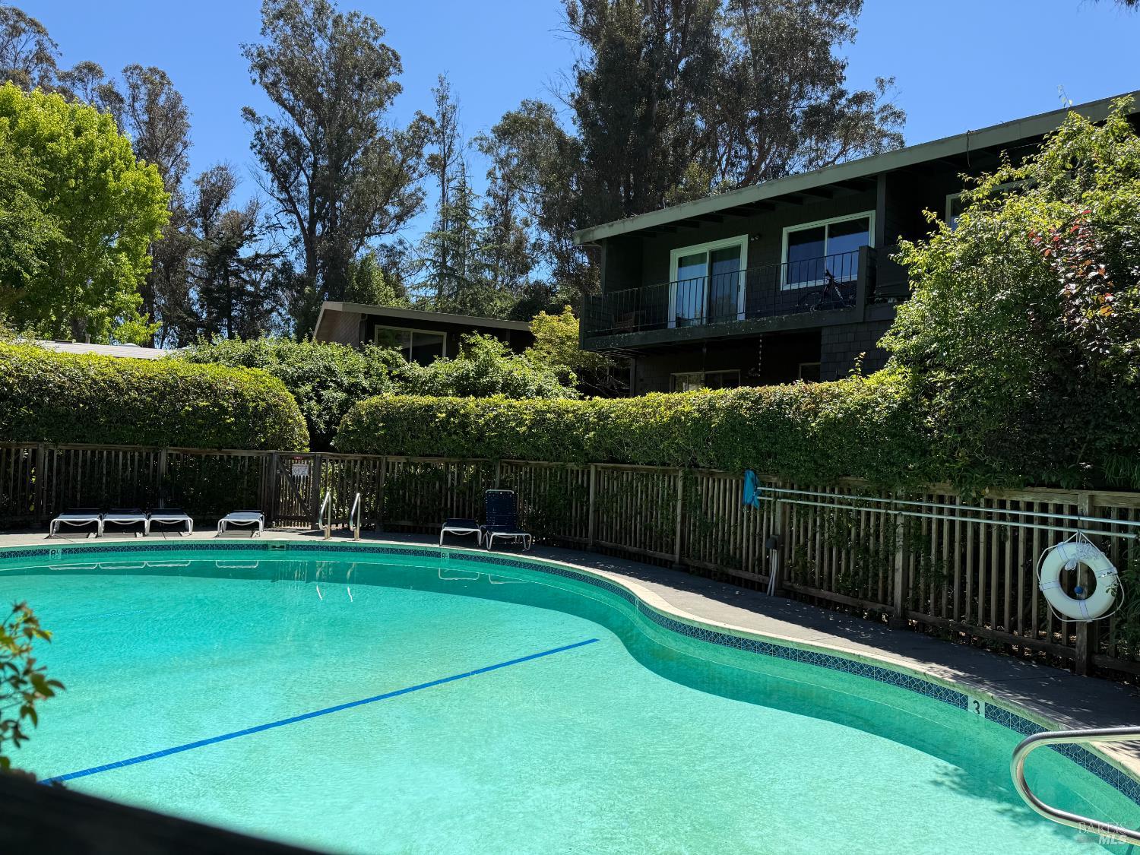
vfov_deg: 56.8
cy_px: 428
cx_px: 570
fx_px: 790
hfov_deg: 71.6
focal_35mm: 24
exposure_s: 1/2611
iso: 80
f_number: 1.78
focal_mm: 6.76
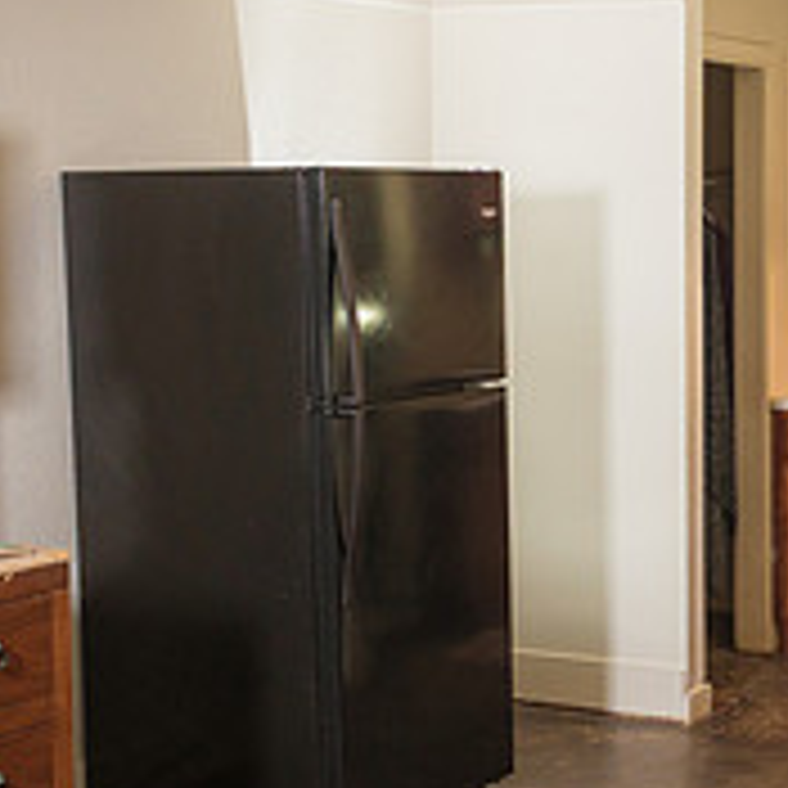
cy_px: 426
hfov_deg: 21.3
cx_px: 761
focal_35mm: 79
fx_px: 2035
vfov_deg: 21.9
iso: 1000
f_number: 8
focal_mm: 28
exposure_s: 1/160
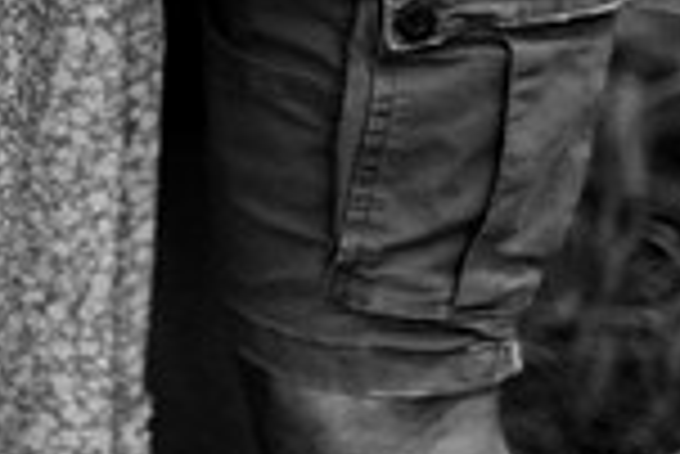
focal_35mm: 192
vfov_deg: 7.0
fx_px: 3630
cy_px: -371
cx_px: -437
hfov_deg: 10.2
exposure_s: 1/800
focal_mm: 50
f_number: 1.8
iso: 125
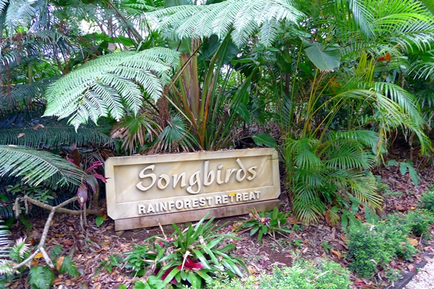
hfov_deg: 73.7
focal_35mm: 24
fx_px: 289
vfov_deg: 53.1
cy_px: 144
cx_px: 217
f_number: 2
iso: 80
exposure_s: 1/25
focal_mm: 5.1
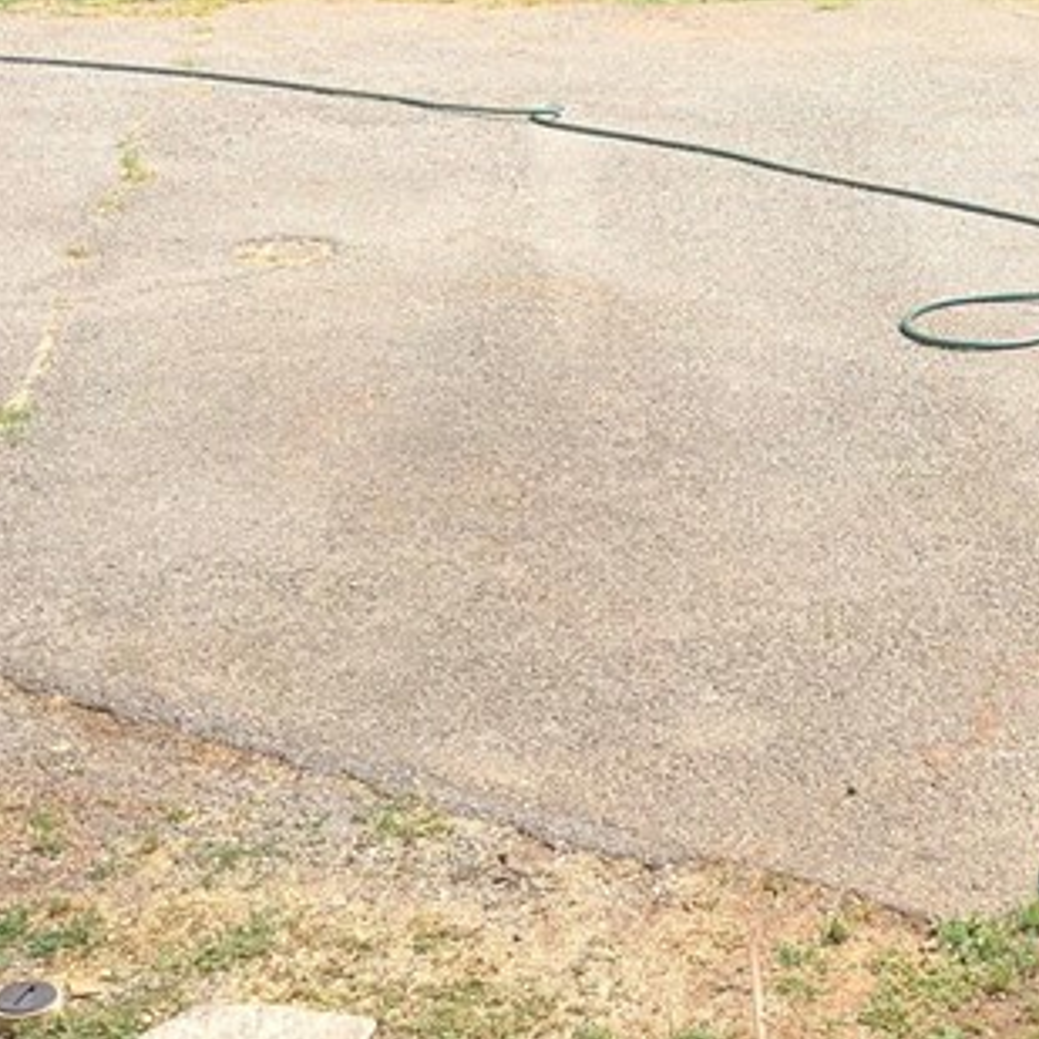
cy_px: 319
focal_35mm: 82
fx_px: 2785
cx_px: 1073
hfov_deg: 20.4
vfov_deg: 21.0
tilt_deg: -15.6
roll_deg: -2.4
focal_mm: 3.99
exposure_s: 1/960
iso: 20
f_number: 1.8
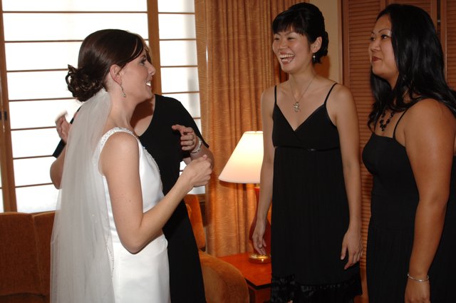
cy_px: 152
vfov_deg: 28.0
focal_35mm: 48
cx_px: 228
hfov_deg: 41.2
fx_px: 607
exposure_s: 1/60
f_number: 5.6
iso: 400
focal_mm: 32
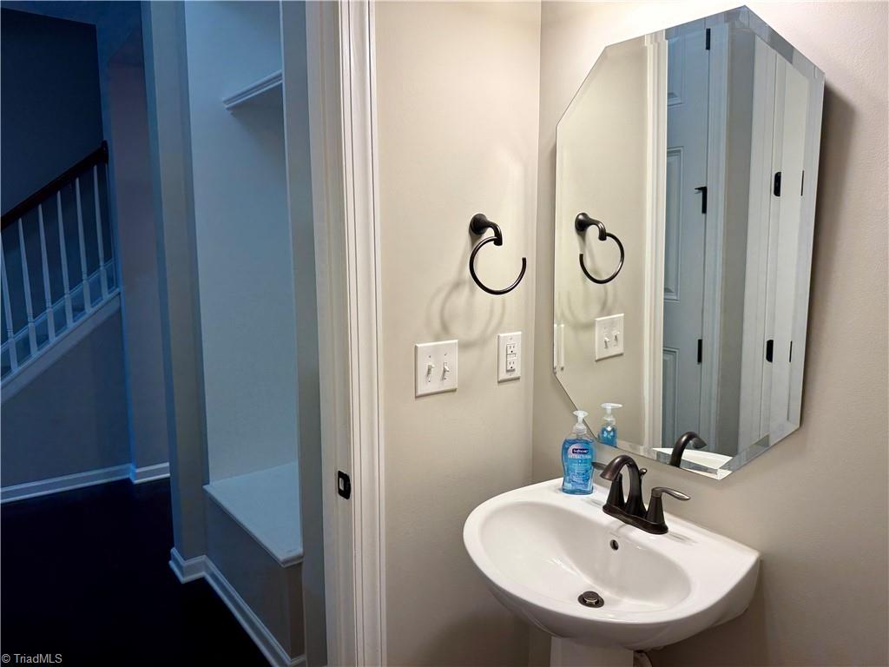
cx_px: 444
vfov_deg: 56.8
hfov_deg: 71.6
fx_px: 616
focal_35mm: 24
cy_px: 334
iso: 160
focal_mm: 6.76
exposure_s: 1/120
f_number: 1.78
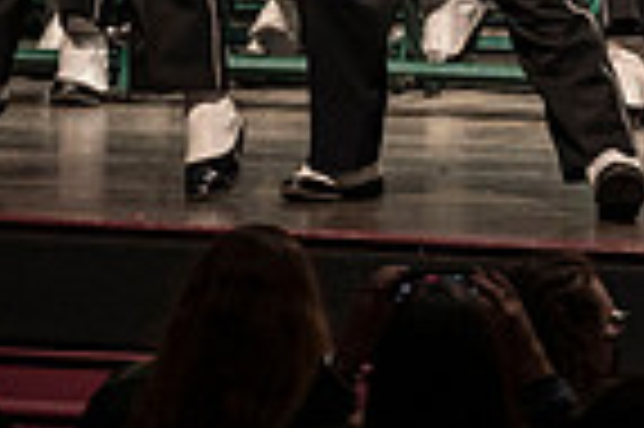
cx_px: 387
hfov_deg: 2.5
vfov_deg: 1.7
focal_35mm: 811
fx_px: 14491
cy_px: -414
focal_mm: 200
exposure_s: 1/500
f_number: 3.5
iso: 1250
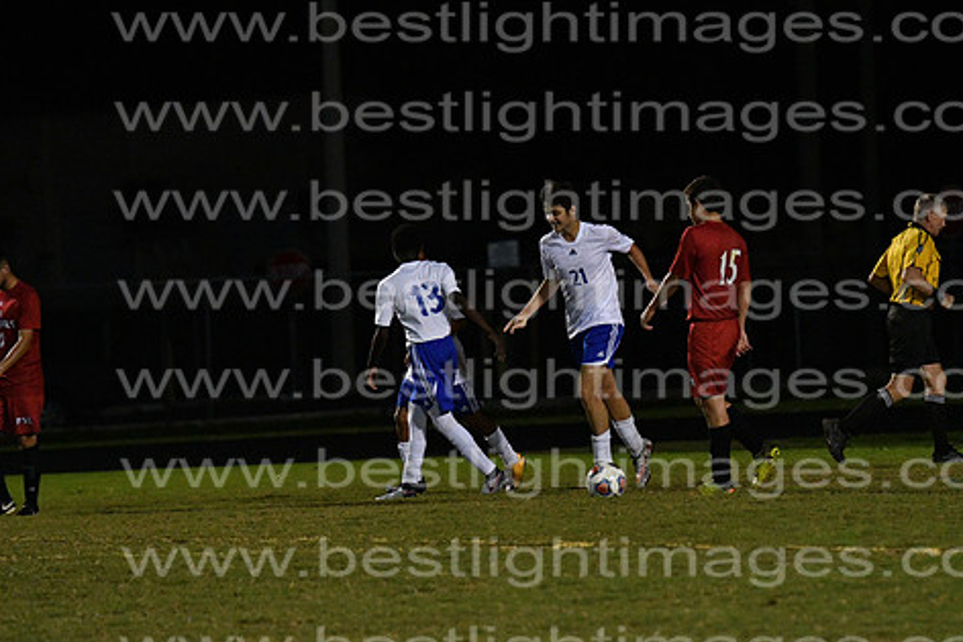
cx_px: 584
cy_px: 339
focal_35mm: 286
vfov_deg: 4.8
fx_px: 7642
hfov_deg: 7.2
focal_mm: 155
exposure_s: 1/1000
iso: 6400
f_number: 4
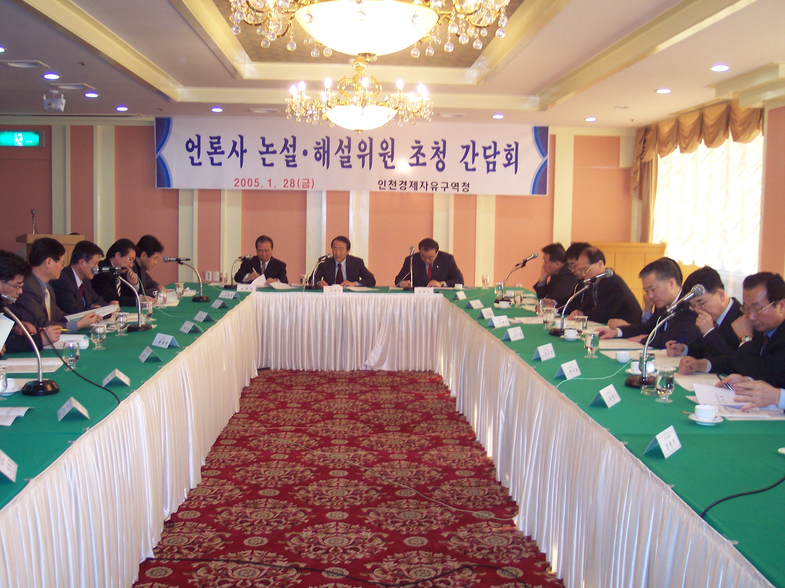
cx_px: 392
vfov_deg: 37.7
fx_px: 861
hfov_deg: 49.0
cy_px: 294
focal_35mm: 38
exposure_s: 1/45
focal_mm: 8
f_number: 2.8
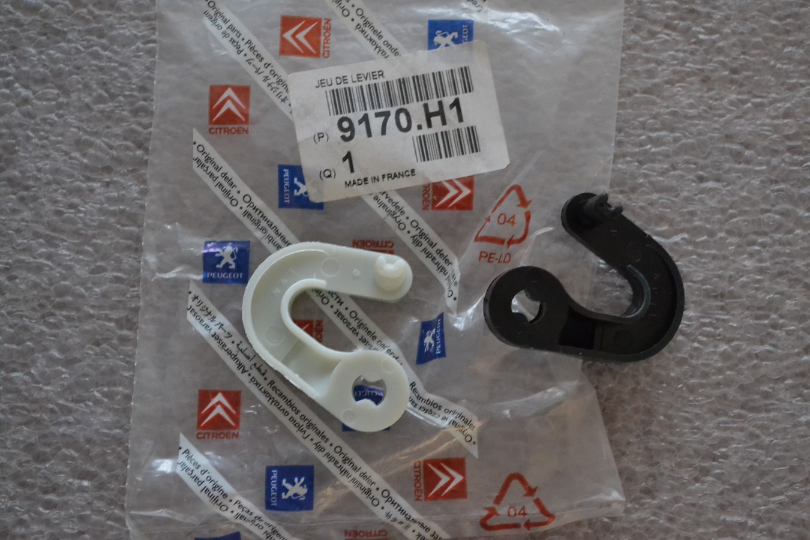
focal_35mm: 60
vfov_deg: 22.6
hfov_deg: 33.4
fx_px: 1350
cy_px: 270
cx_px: 405
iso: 3200
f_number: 5.3
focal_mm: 40
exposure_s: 1/25
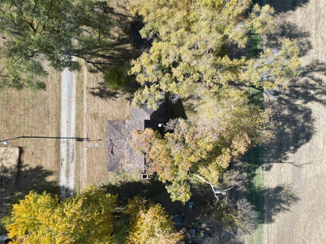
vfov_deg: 56.8
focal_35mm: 24
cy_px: 122
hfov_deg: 71.6
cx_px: 163
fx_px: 226
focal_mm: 6.72
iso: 120
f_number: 1.7
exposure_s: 1/1250
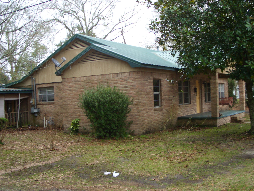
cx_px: 131
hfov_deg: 45.8
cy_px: 94
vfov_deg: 35.1
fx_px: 301
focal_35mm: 41
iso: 50
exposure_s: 1/61
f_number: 2.8
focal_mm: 7.8
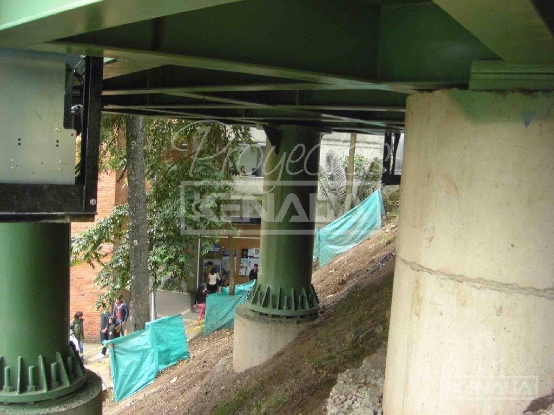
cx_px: 277
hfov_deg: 49.0
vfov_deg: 37.7
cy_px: 208
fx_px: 608
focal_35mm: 38
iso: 200
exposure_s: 1/60
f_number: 3.4
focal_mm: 6.3
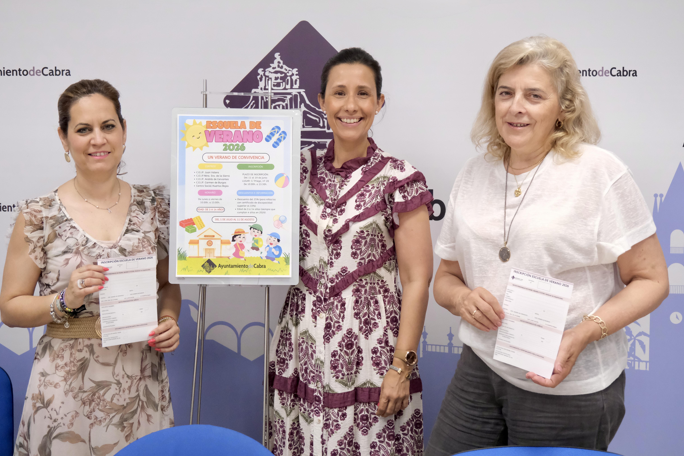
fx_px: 893
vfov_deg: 28.6
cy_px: 231
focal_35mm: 47
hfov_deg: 41.9
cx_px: 343
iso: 5000
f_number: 4
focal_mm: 30.8
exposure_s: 1/320
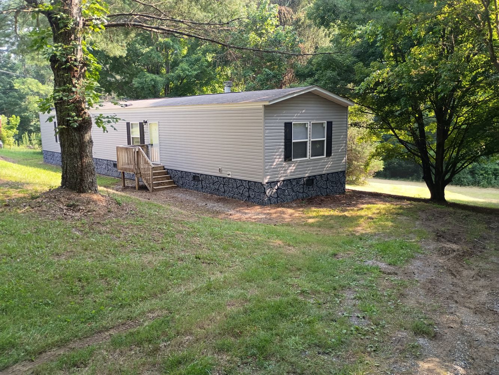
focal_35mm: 29
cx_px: 250
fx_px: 418
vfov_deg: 48.2
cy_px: 188
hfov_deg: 61.7
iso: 139
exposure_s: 1/120
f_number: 1.8
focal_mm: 4.27
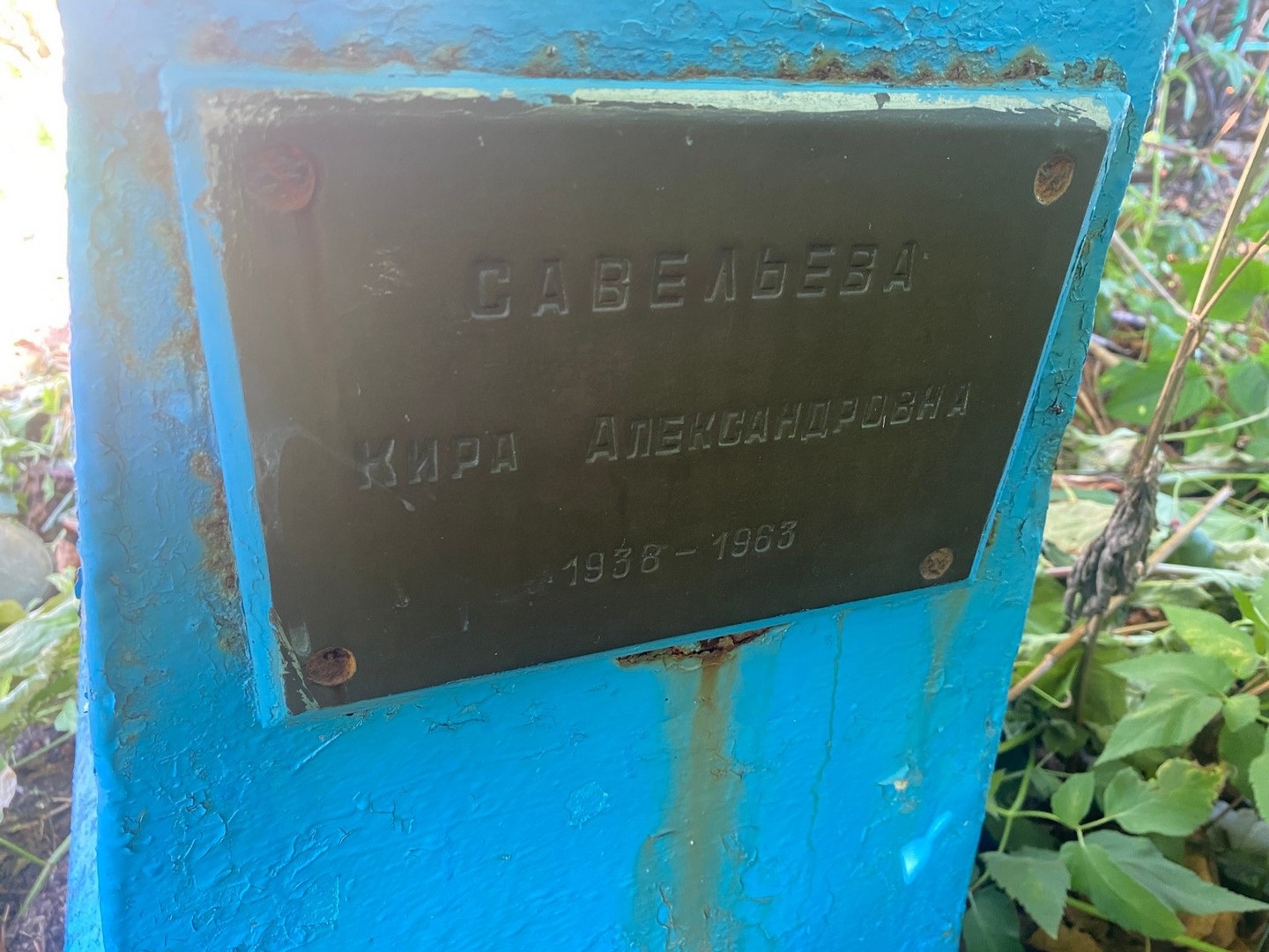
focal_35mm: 26
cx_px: 634
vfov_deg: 53.1
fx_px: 953
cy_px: 476
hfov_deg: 67.3
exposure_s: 1/60
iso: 200
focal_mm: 4.25
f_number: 1.8
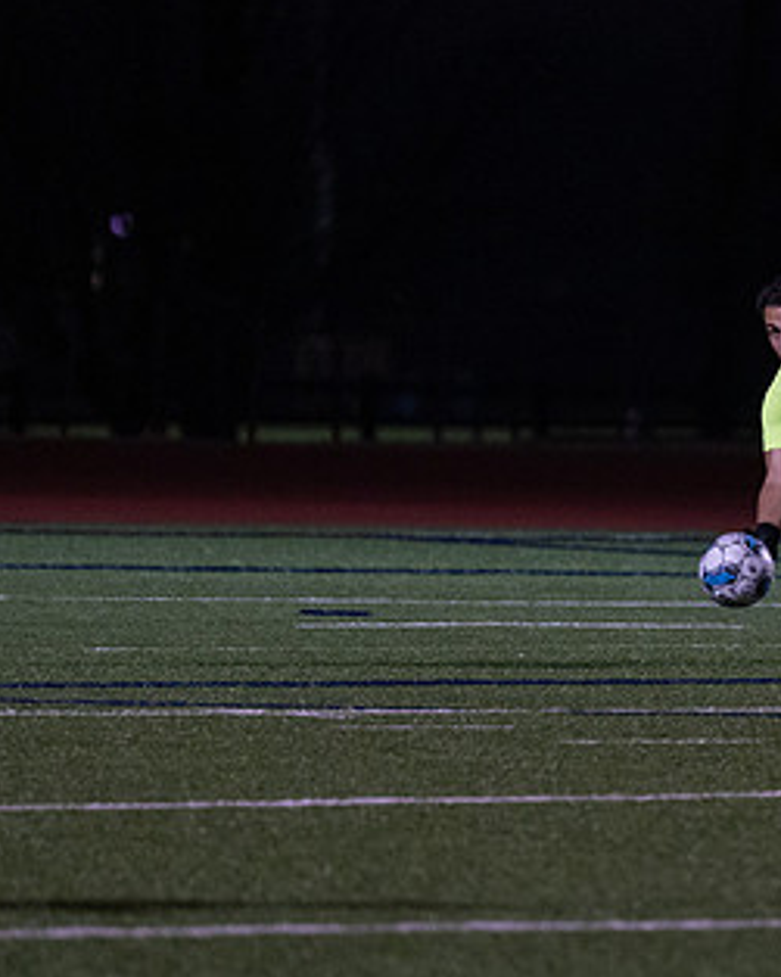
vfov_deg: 3.6
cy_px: 399
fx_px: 15668
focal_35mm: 542
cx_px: 925
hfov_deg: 2.9
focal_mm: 200
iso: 2500
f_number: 2.8
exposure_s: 1/1000
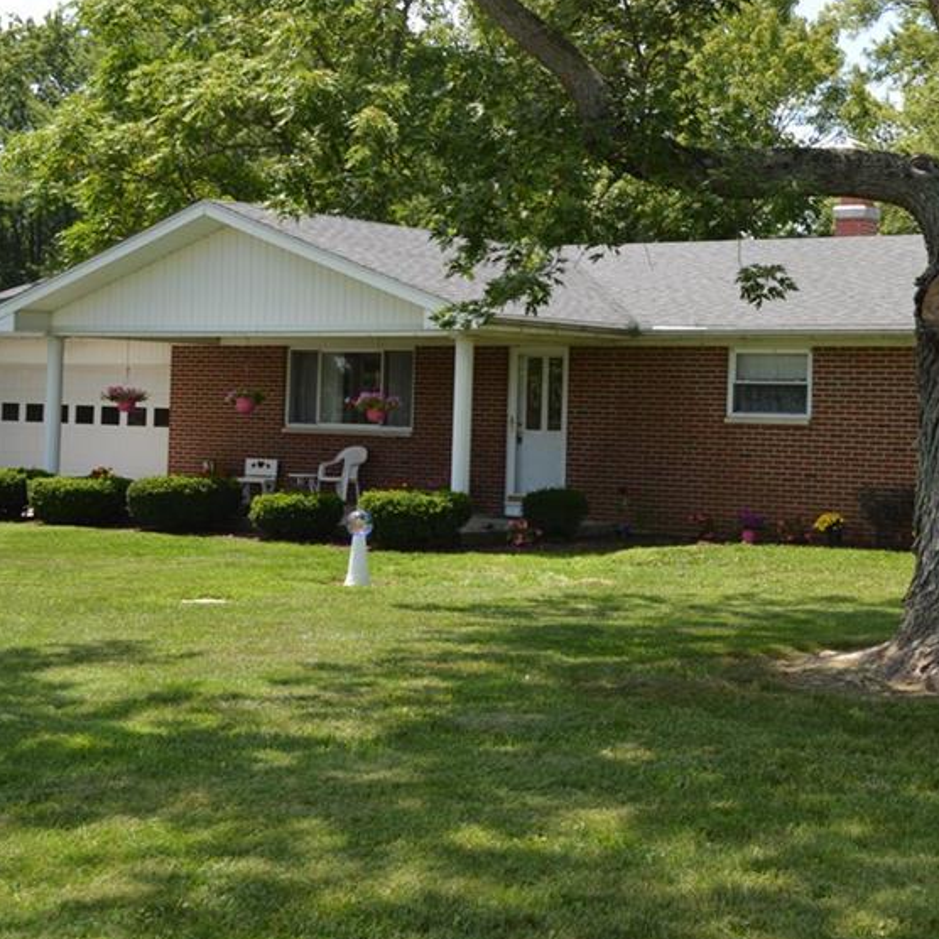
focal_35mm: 61
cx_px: 723
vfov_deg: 28.1
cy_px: 377
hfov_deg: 27.7
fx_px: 1872
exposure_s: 1/160
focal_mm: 26
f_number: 6.3
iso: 100
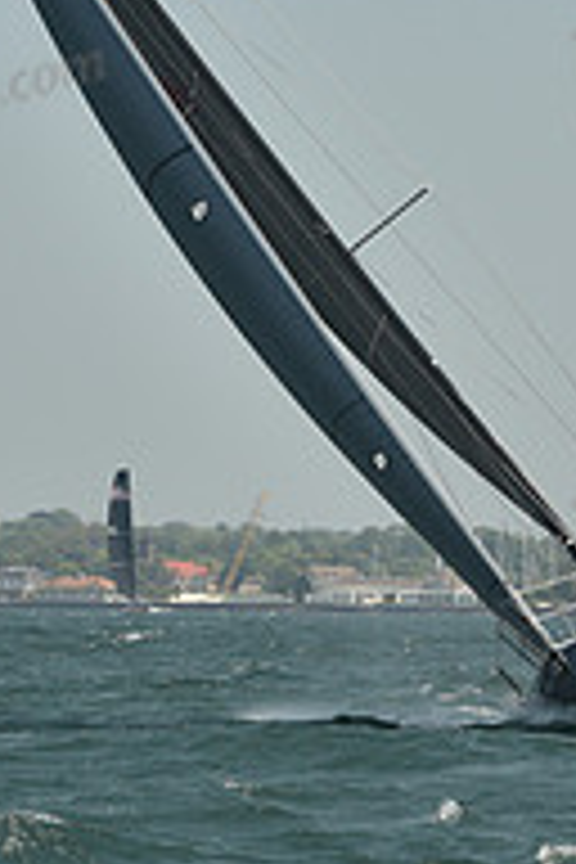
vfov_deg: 5.9
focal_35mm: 350
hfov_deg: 3.9
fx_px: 8399
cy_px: 302
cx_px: 340
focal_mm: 116
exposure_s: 1/640
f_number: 5.6
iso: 250
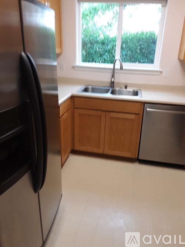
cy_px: 124
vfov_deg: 63.5
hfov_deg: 49.7
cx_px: 92
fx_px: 200
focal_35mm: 28
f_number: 1.9
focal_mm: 2.91
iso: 160
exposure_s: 1/40
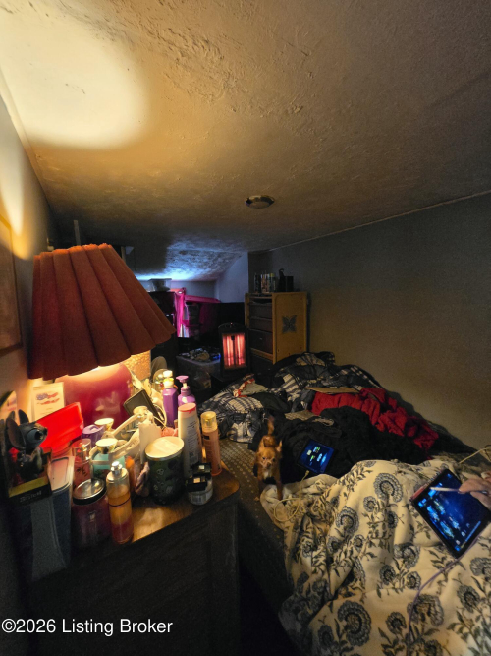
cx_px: 246
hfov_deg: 89.9
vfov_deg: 106.2
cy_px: 328
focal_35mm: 13
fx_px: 246
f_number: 2.2
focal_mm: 1.7
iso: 1250
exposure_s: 1/60
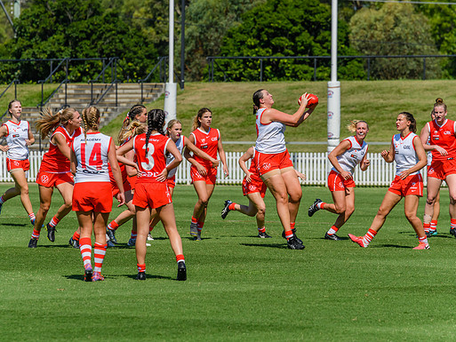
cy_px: 162
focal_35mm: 329
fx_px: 4335
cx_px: 212
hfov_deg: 6.0
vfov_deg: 4.5
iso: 800
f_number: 8
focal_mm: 280
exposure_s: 1/2500
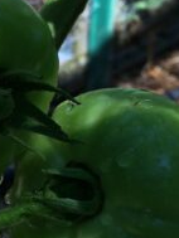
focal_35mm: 92
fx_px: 634
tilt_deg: -25.5
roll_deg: +6.9
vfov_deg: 21.2
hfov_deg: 15.3
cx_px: -58
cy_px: 161
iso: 32
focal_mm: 4.15
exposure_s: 1/228
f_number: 2.2
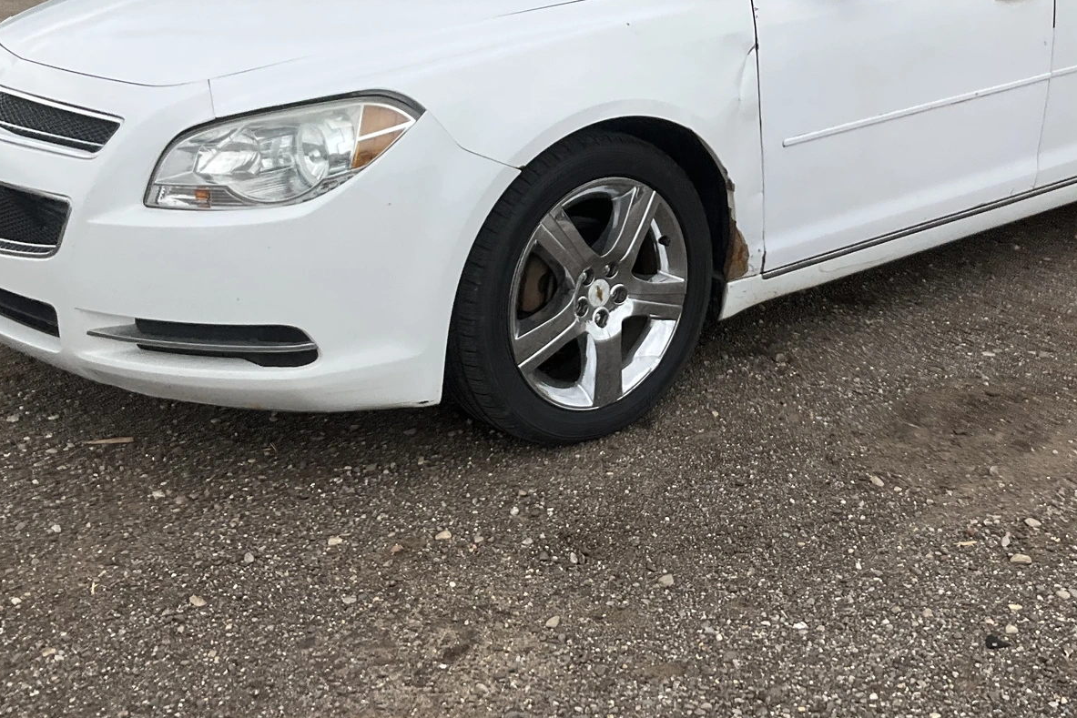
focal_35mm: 51
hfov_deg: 38.6
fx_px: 1526
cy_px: 121
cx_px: 687
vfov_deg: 25.9
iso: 25
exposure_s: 1/1195
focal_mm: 3
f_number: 1.8
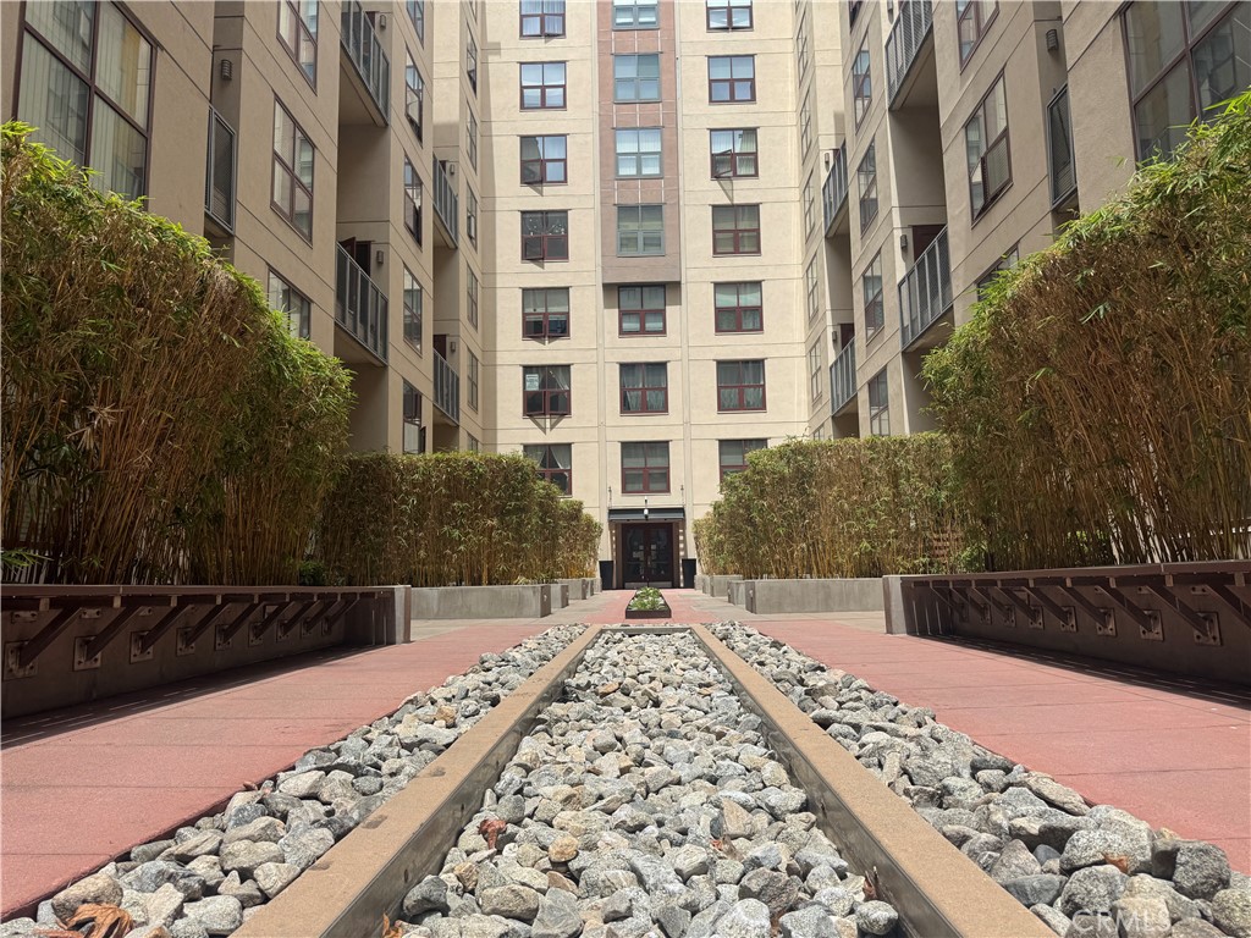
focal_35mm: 24
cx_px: 626
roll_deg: +1.2
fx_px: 867
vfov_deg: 56.8
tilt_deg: +7.5
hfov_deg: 71.6
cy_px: 469
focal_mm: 6.76
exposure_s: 1/4950
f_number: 1.78
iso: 80
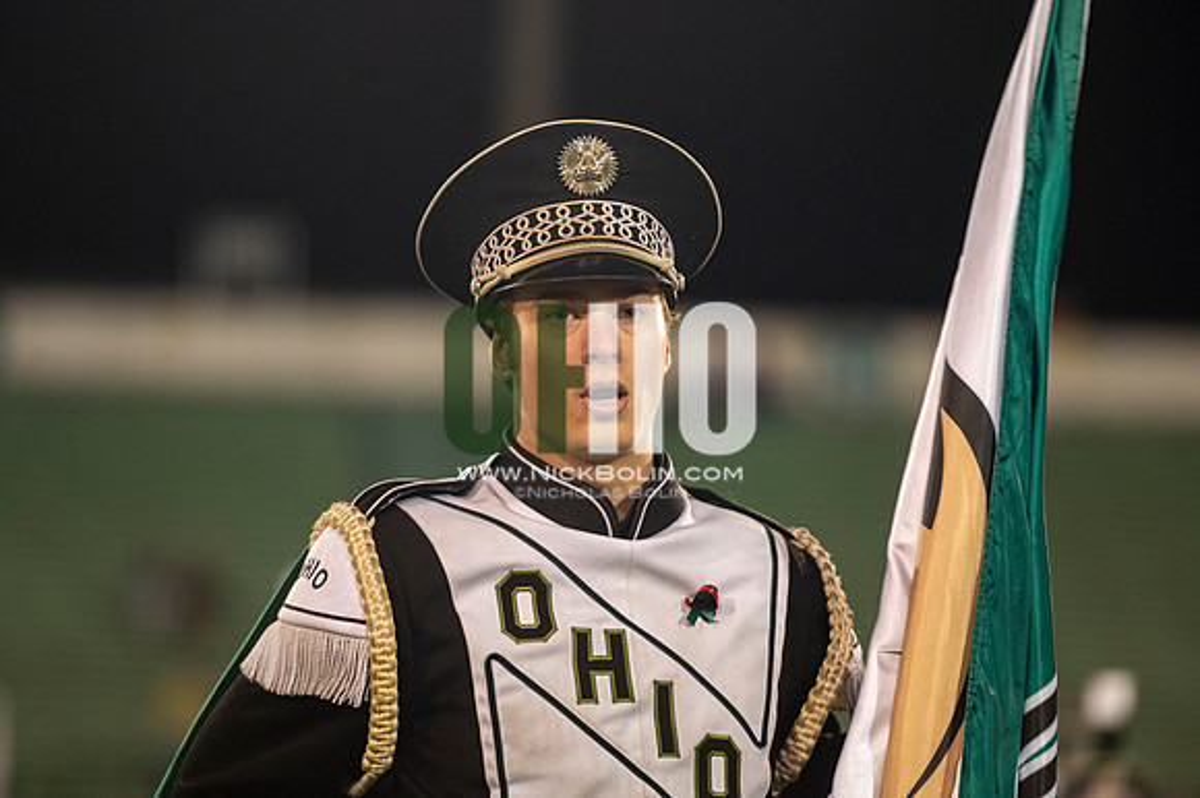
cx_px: 600
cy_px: 399
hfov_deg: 10.3
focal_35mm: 200
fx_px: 6663
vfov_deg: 6.9
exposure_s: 1/500
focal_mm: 200
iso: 1000
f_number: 2.8
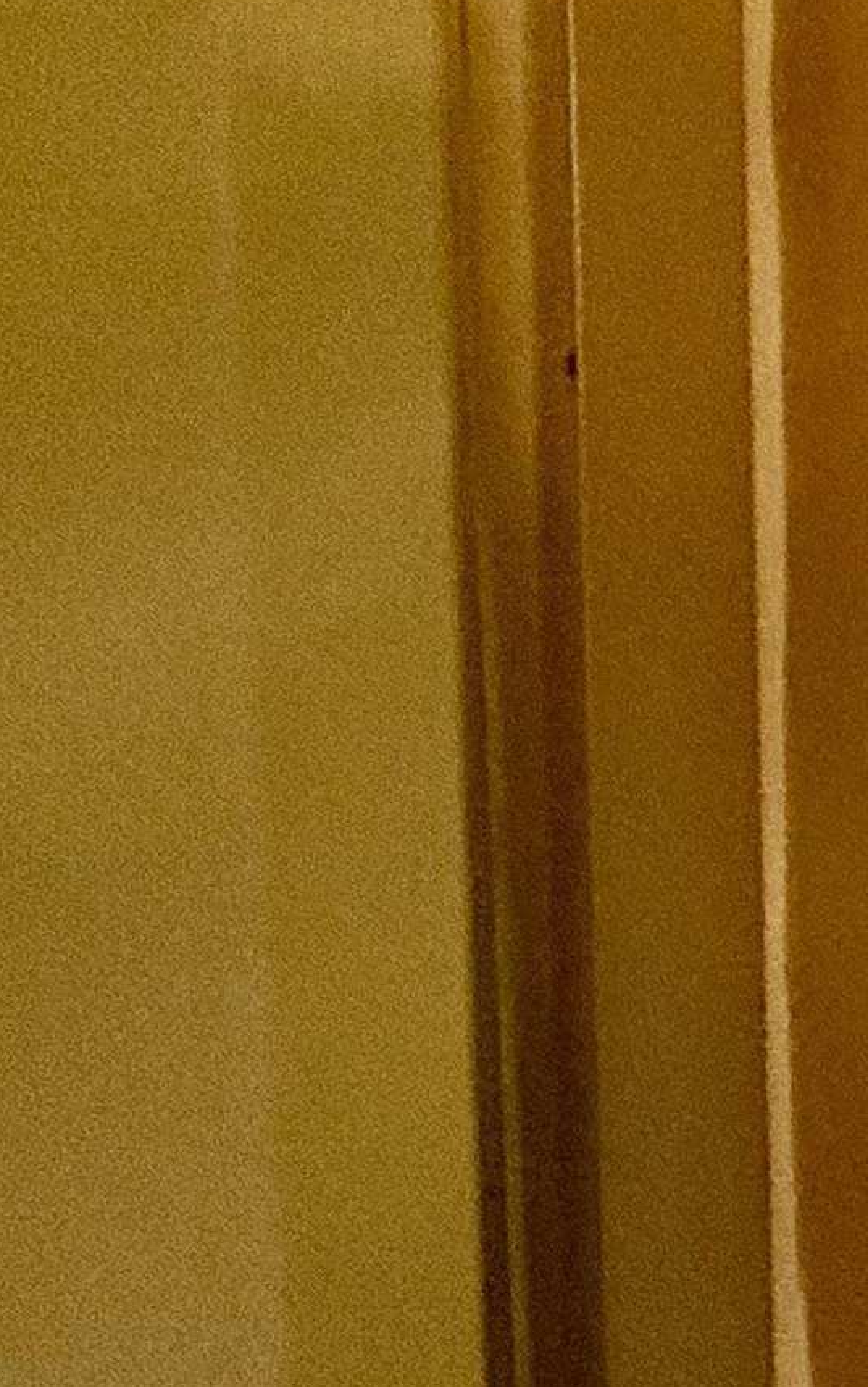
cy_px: 700
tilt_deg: -4.5
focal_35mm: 53
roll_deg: -2.5
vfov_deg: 38.2
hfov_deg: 12.8
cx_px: 2391
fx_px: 2005
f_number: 2.2
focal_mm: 2.22
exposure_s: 1/60
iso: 250
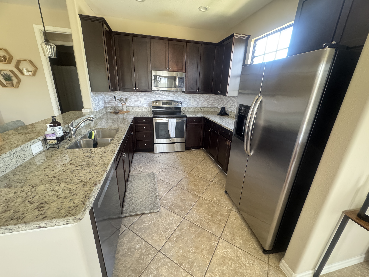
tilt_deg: -19.1
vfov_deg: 85.7
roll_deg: -2.5
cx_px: 184
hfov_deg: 102.1
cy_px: 138
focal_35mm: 14
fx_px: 149
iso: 640
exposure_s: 1/60
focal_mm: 2.22
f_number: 2.2
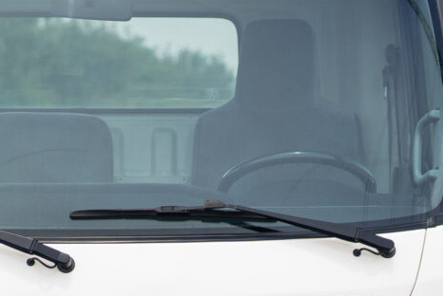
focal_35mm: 279
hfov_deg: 7.4
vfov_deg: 4.9
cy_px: 342
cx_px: 62
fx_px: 3433
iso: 200
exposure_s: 1/200
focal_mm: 51
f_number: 2.8
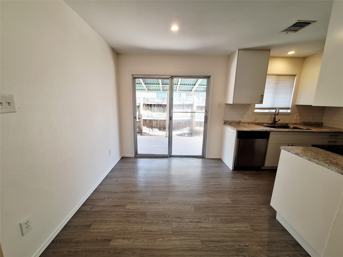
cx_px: 172
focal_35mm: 13
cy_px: 128
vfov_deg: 89.9
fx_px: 129
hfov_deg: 106.2
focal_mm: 1.74
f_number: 2.2
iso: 80
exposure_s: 1/40
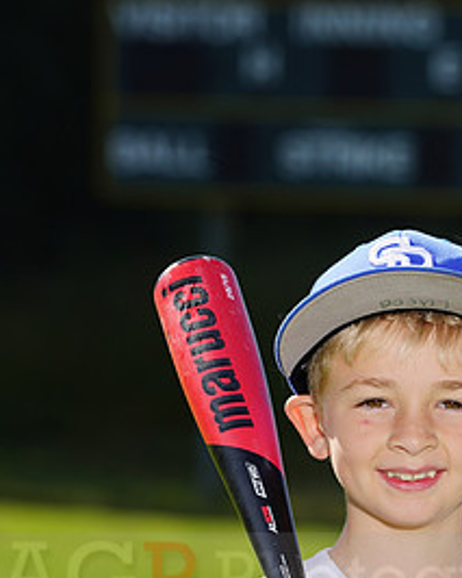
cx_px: 372
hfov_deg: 3.3
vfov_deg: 4.1
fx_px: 8011
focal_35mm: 469
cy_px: 563
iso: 100
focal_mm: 229
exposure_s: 1/250
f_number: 9
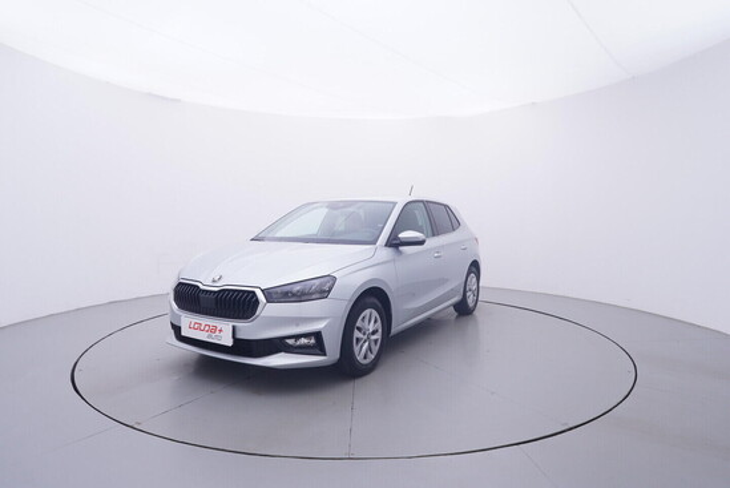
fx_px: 457
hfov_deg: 77.3
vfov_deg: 56.2
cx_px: 365
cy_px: 244
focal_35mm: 22
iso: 200
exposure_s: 1/80
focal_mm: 15
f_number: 5
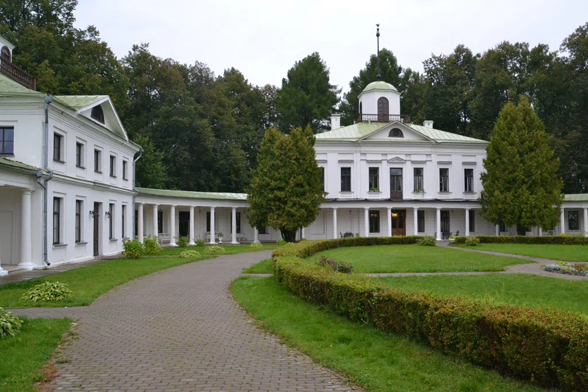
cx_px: 294
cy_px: 196
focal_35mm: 27
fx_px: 441
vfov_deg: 47.9
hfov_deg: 67.4
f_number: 9
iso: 1600
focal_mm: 18
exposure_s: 1/320
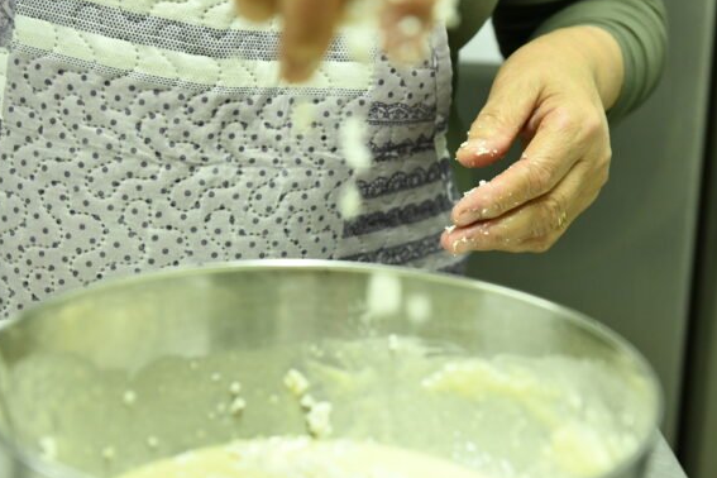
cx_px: 429
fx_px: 1753
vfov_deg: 15.5
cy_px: 249
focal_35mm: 88
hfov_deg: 23.1
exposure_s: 1/200
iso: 4000
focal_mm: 65
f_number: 4.5
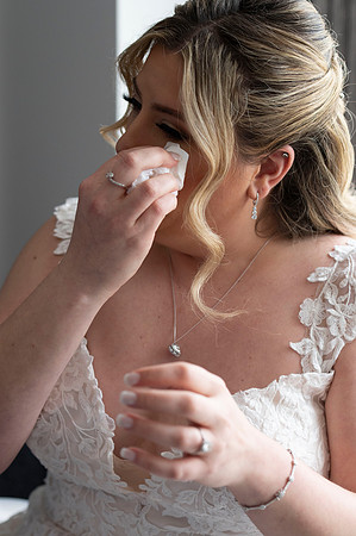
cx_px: 178
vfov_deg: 23.9
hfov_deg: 16.0
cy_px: 268
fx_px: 1264
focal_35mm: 85
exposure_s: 1/800
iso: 1600
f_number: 4
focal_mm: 85
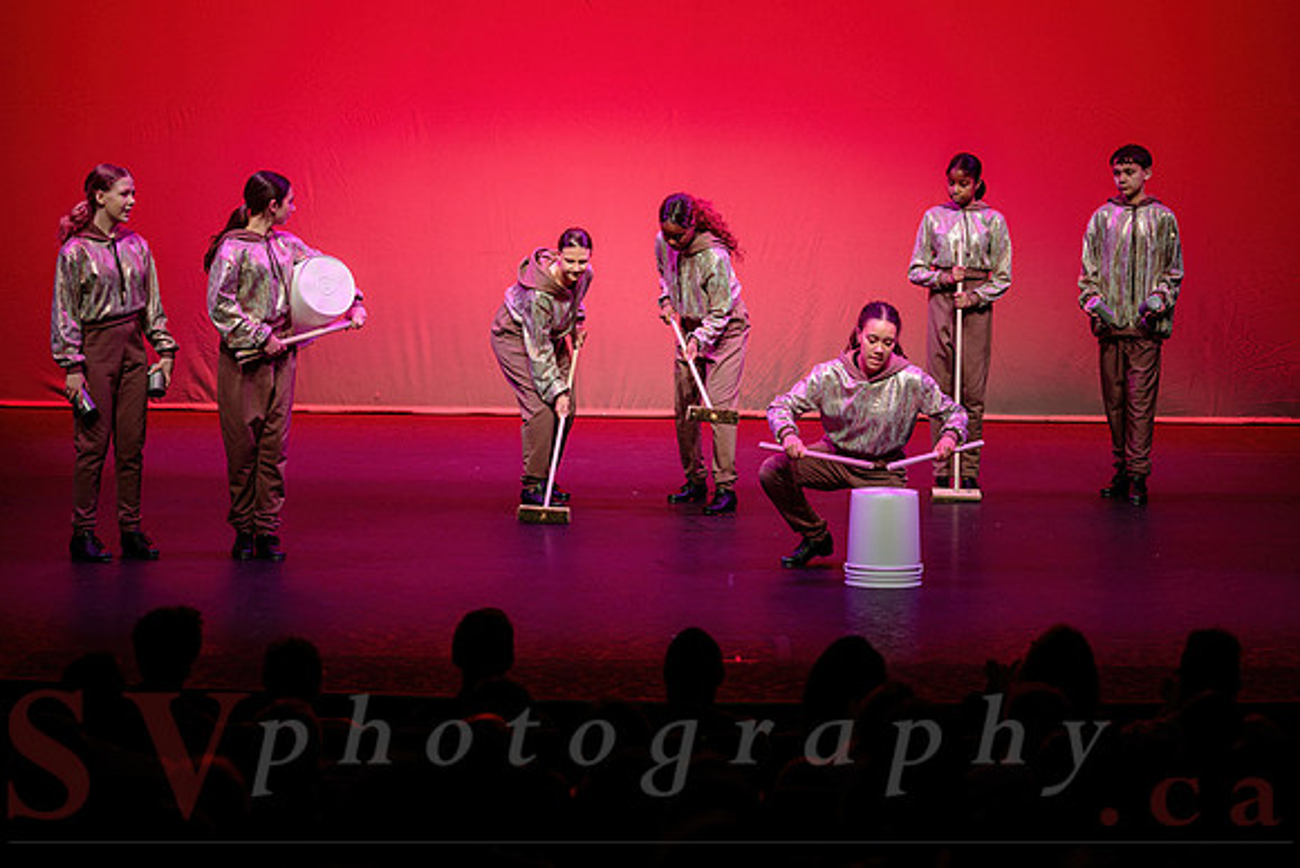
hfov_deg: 18.6
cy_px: 434
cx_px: 650
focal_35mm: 110
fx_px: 3973
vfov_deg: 12.5
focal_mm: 110
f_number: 2.8
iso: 1600
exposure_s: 1/500
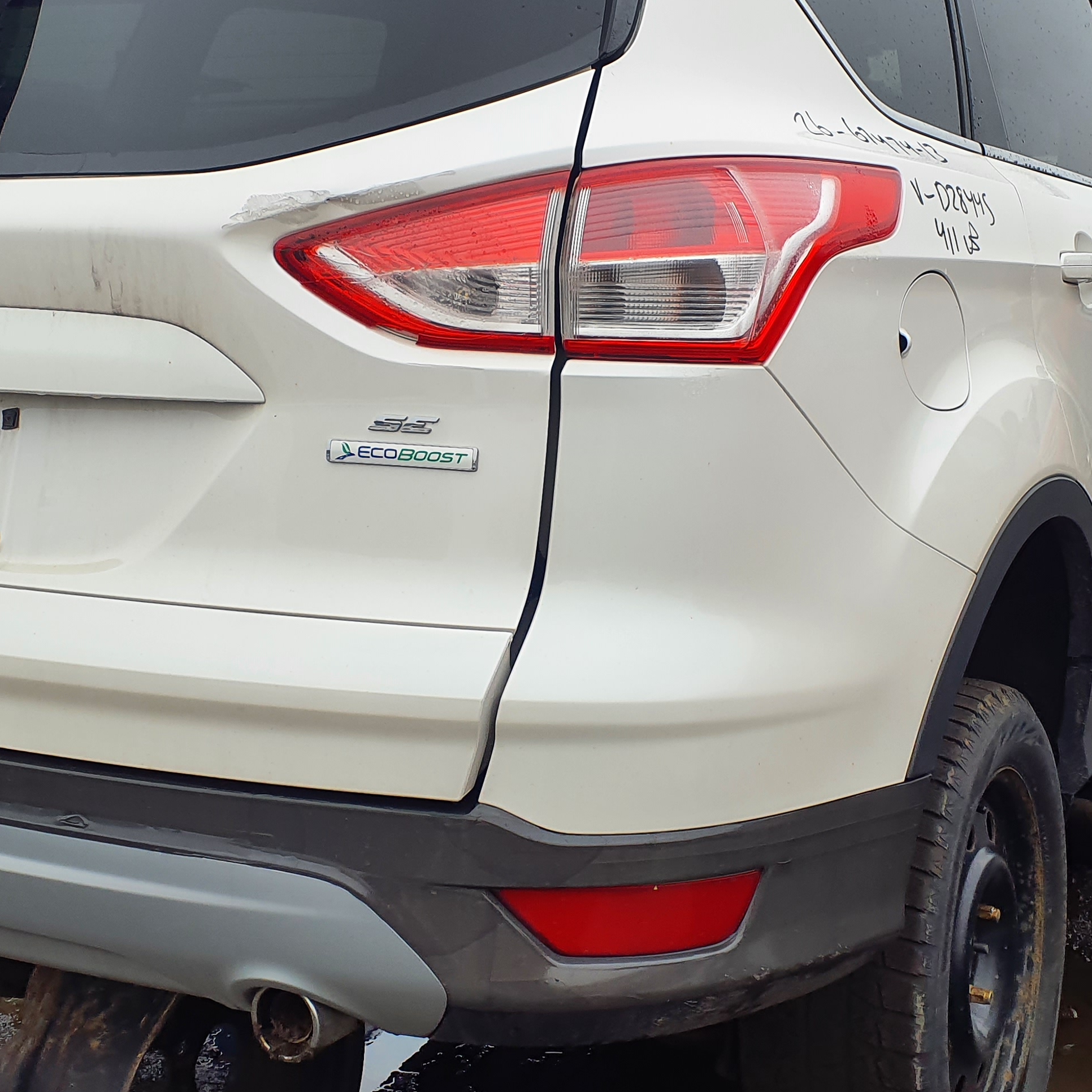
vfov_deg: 33.3
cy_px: 456
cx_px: 539
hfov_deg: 33.4
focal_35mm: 51
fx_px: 1820
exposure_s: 1/658
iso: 40
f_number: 1.9
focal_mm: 3.58
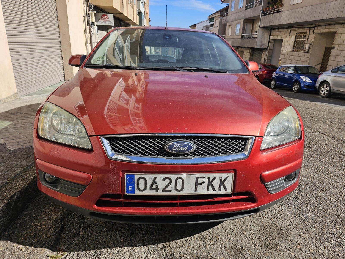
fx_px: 229
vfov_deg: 58.9
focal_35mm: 23
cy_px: 130
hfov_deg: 73.9
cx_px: 172
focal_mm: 6.3
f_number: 1.7
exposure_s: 1/622
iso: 10
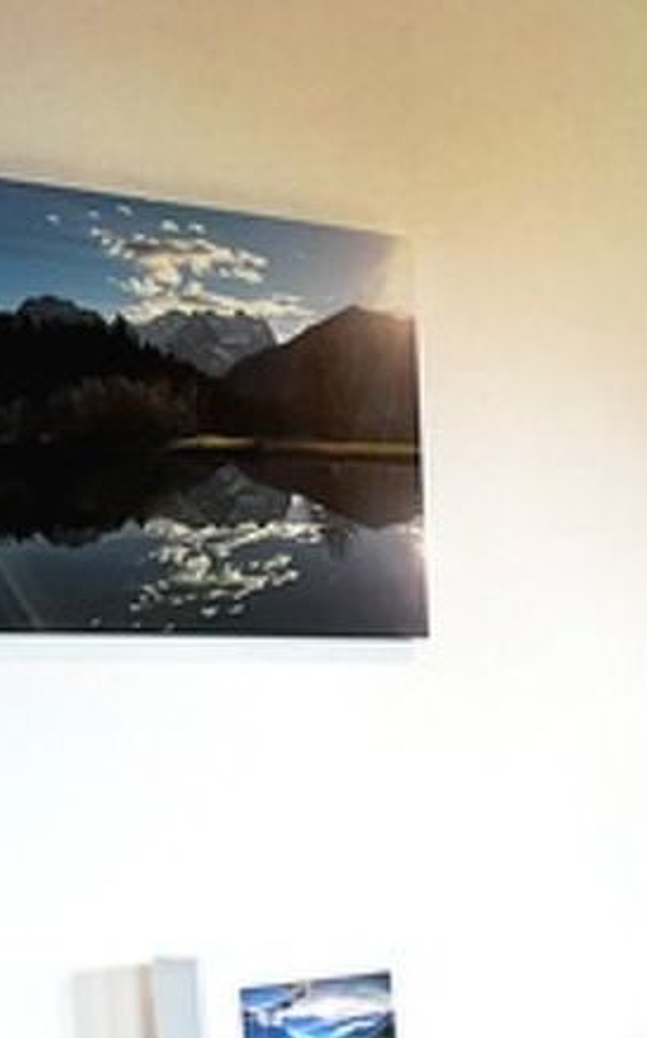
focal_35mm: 129
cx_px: 2263
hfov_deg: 7.9
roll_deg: -0.7
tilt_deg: -9.0
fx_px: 3647
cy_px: 1244
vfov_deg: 15.6
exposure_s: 1/100
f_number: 1.6
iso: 100
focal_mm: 5.1
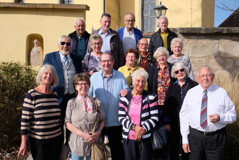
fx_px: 239
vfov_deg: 36.9
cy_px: 80
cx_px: 120
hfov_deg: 53.1
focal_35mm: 36
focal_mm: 24.3
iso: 400
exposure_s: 1/420
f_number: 10
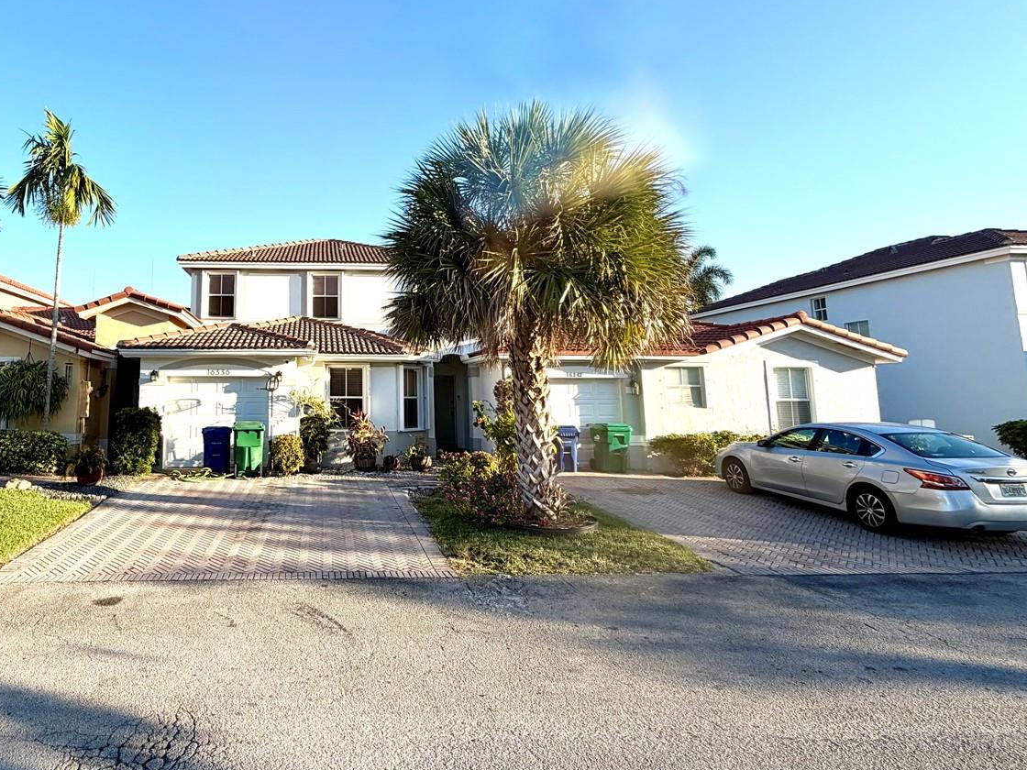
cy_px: 320
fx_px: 593
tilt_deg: +7.8
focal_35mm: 20
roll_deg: -0.4
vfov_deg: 65.5
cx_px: 330
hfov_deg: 78.7
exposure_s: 1/760
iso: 40
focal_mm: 2.22
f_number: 2.2
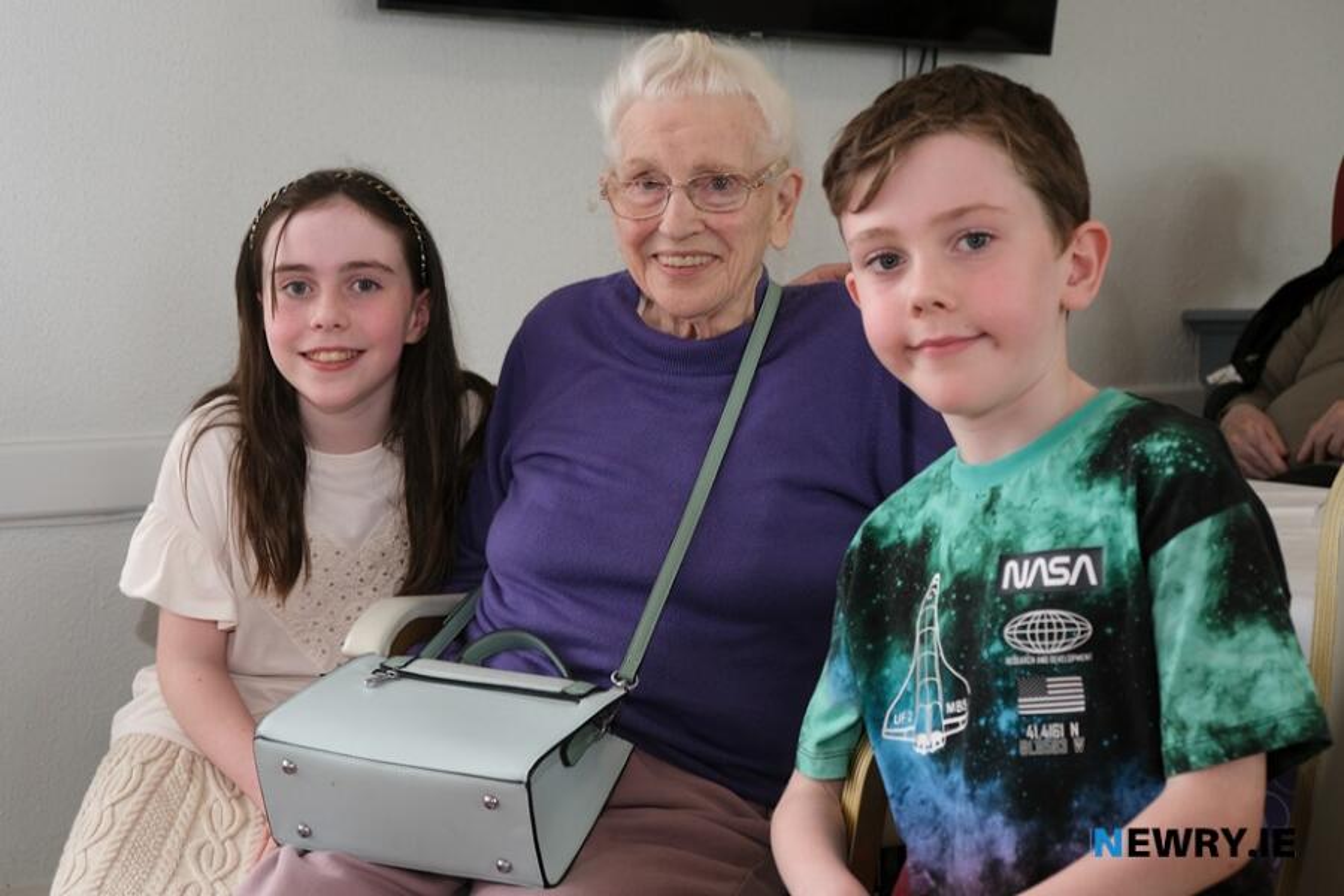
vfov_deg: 28.6
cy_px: 448
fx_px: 1755
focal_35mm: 47
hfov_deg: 41.9
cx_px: 672
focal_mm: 31.5
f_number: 4
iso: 400
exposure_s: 1/125
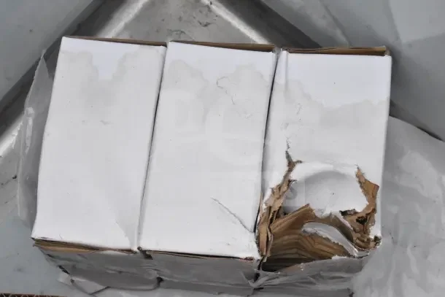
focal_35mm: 82
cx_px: 222
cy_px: 148
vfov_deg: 16.6
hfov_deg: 24.6
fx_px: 1020
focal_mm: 55
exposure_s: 1/1600
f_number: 20
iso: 6400
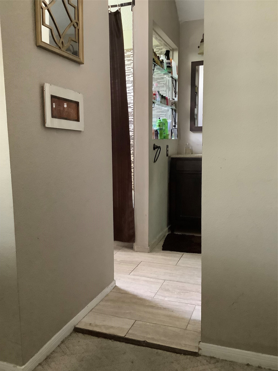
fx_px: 332
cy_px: 186
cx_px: 139
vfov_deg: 58.4
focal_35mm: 31
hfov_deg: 45.4
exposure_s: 1/30
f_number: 2.4
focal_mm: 3.3
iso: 640
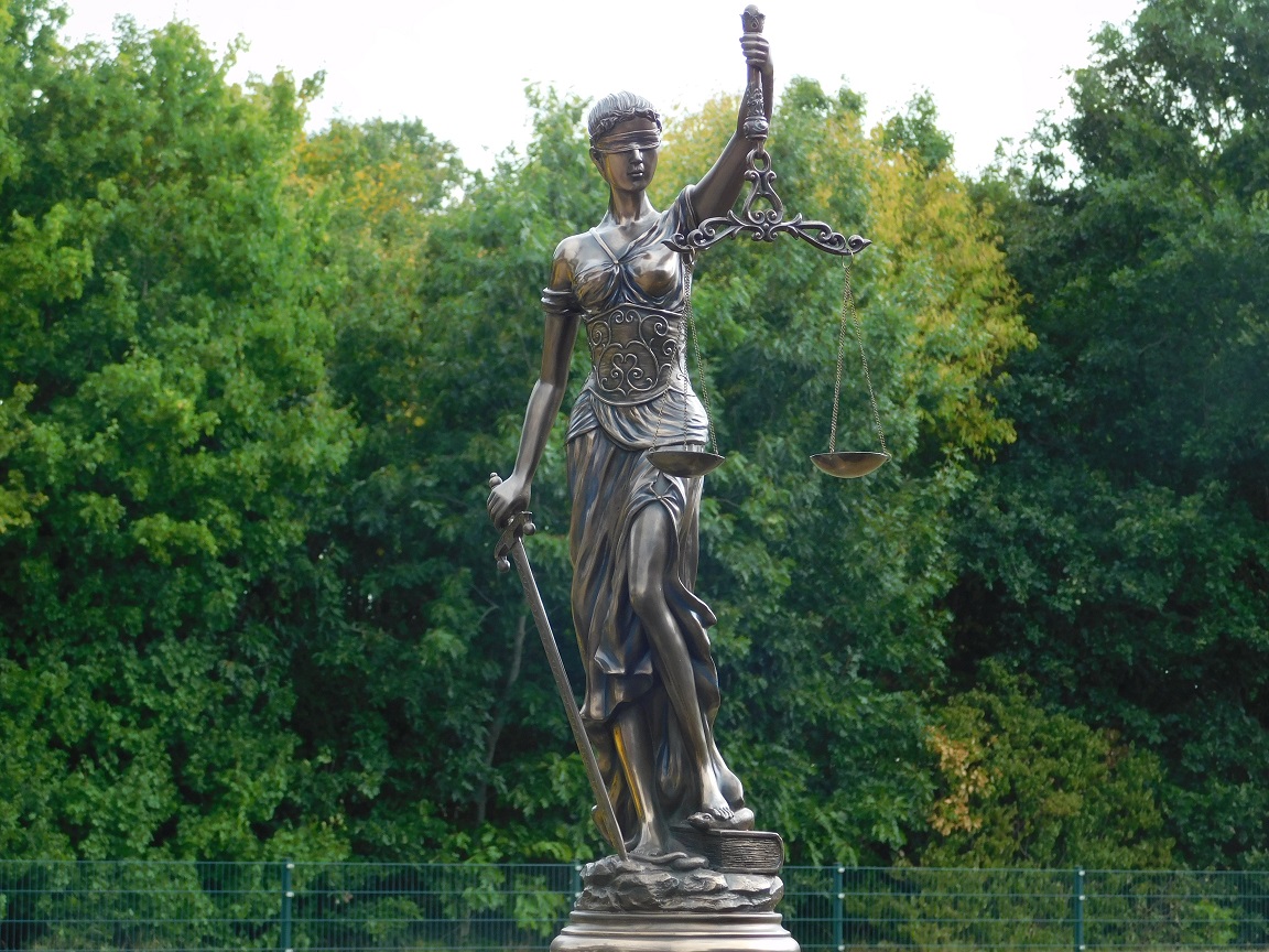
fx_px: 4216
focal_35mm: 115
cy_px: 476
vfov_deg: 12.9
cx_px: 634
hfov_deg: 17.1
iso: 125
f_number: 4.8
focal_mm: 20.3
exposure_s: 1/160
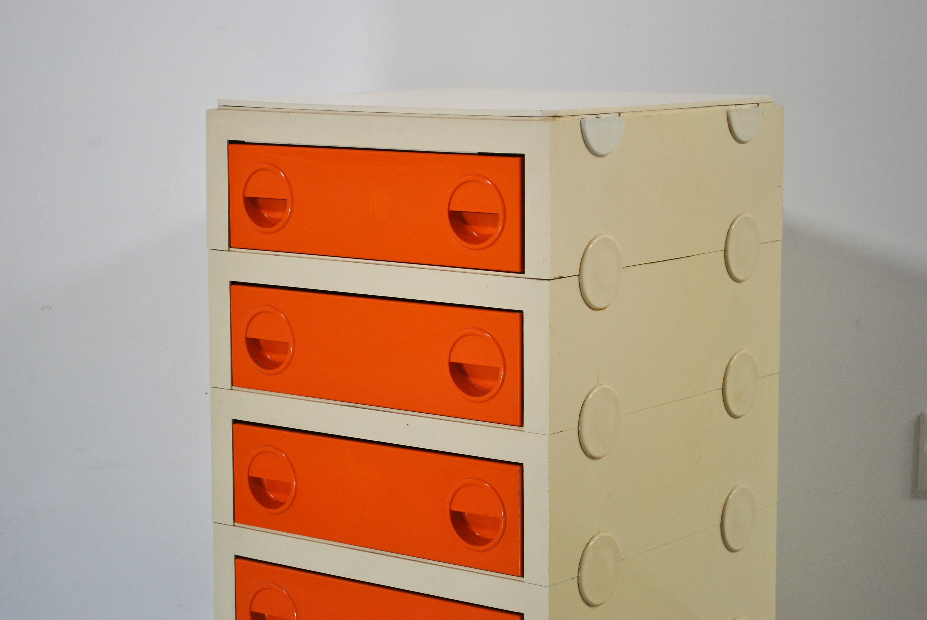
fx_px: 2127
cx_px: 464
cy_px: 310
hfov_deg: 24.6
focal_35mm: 82
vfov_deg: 16.6
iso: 200
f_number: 5.6
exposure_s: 1/80
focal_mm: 55
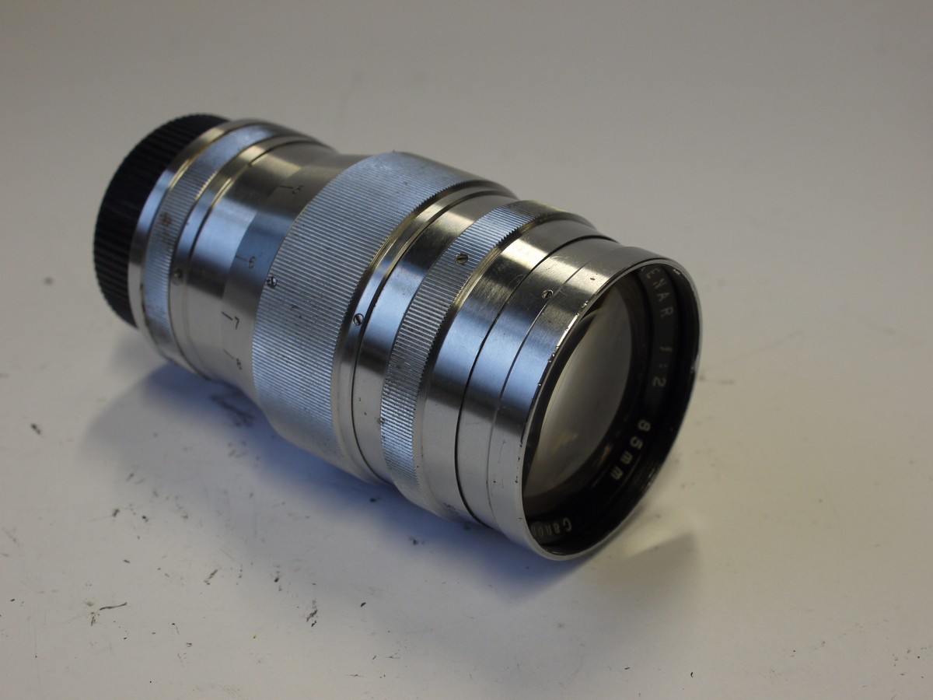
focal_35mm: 60
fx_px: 1617
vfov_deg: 24.4
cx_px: 466
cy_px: 350
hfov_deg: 32.2
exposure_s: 1/60
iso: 400
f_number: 7.1
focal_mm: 30
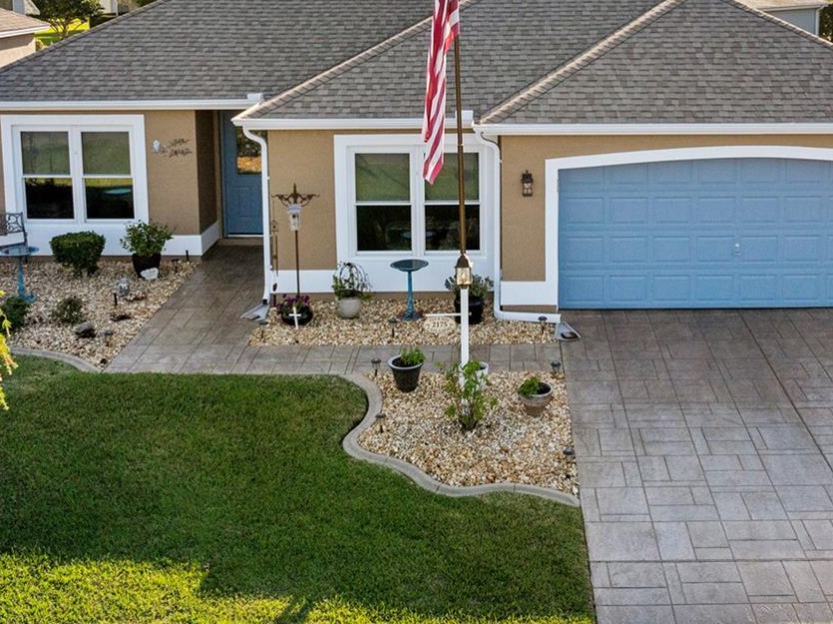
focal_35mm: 46
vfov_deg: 30.6
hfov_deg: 41.0
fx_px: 1106
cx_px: 520
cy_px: 111
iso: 260
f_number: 2.8
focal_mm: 12.29
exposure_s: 1/240
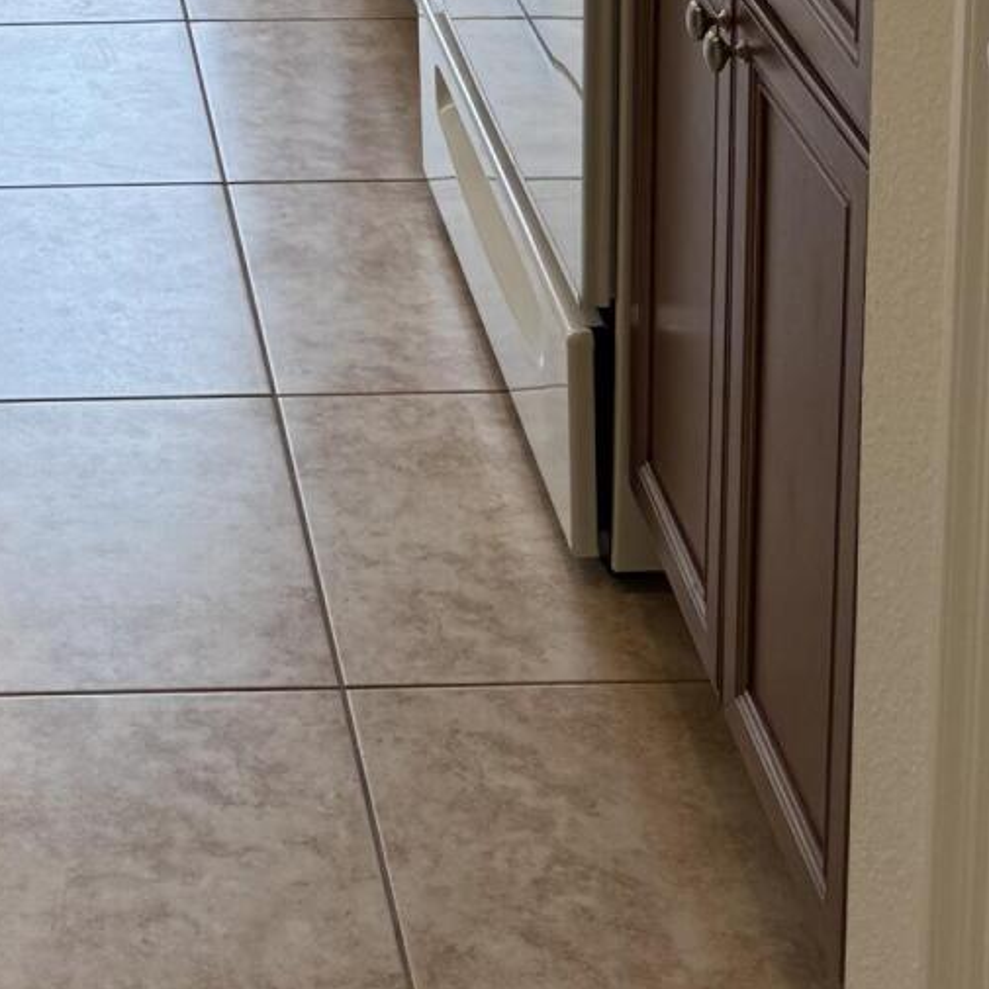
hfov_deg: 19.9
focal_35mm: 84
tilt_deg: -8.4
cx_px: -47
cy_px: -715
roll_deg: +1.3
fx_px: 2715
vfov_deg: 17.4
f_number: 1.78
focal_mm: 6.76
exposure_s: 1/227
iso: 64
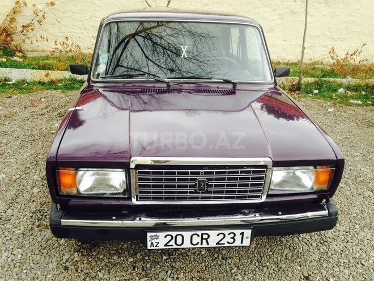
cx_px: 187
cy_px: 140
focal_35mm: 33
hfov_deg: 55.4
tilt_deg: -19.8
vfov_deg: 42.9
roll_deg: -3.7
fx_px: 357
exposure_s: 1/120
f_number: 2.4
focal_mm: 4.12
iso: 50
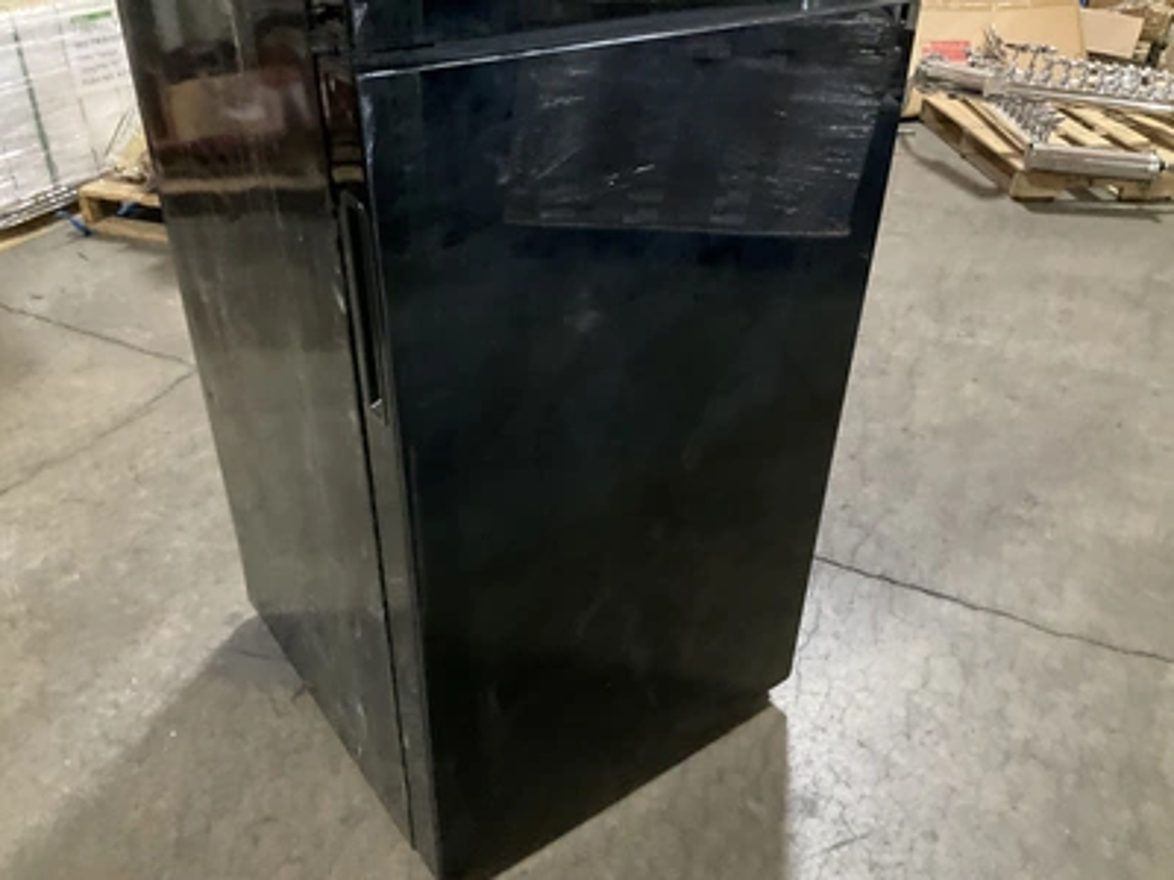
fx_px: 984
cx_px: 587
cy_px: 440
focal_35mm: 29
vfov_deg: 48.2
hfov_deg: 61.7
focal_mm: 3
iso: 500
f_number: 1.8
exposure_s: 1/20
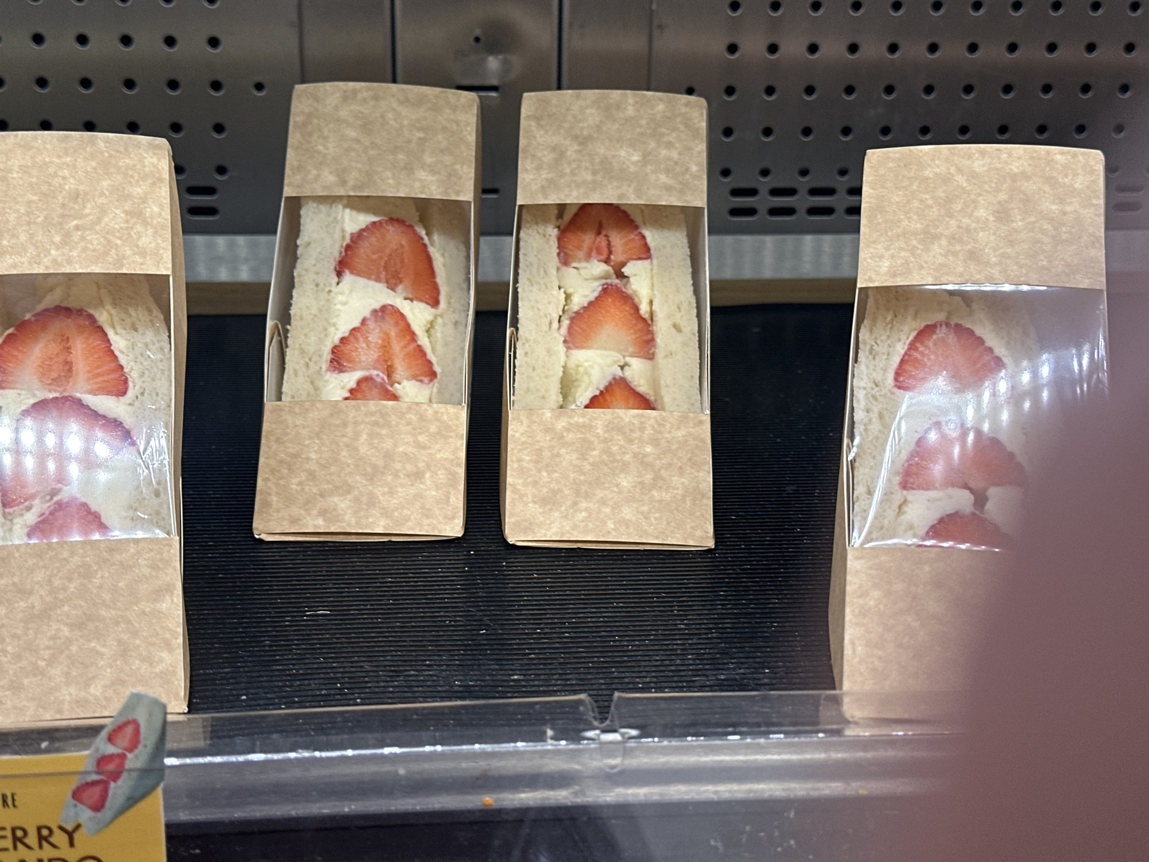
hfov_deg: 39.7
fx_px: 1593
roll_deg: +1.4
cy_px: 431
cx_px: 574
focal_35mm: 48
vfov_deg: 30.3
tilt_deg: -17.8
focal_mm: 6.86
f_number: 1.78
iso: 50
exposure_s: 1/50
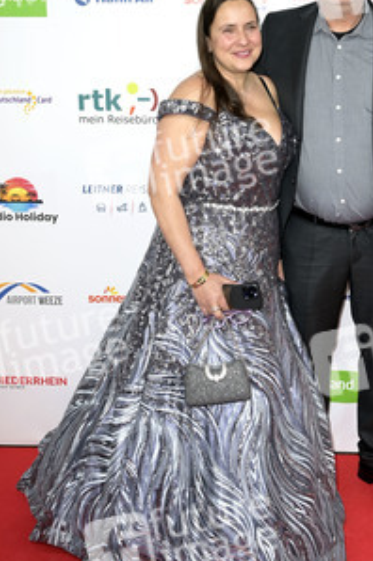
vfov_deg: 45.4
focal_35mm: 43
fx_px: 670
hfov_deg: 31.0
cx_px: 235
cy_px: 258
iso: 500
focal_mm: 32
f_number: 7.1
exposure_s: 1/200
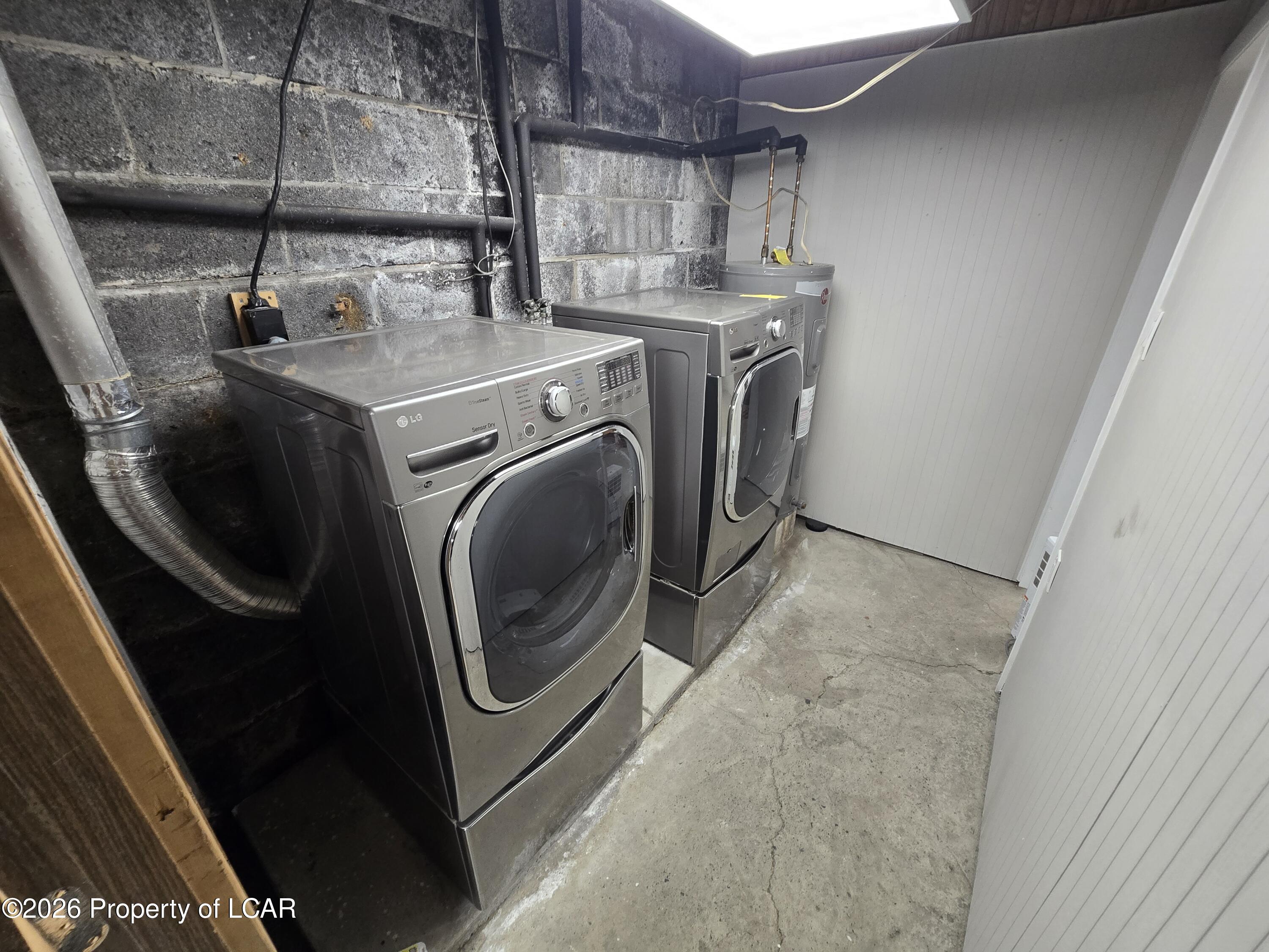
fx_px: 477
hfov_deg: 106.2
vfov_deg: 89.9
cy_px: 476
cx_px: 634
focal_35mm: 13
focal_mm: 2.2
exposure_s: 1/60
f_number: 2.2
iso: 200
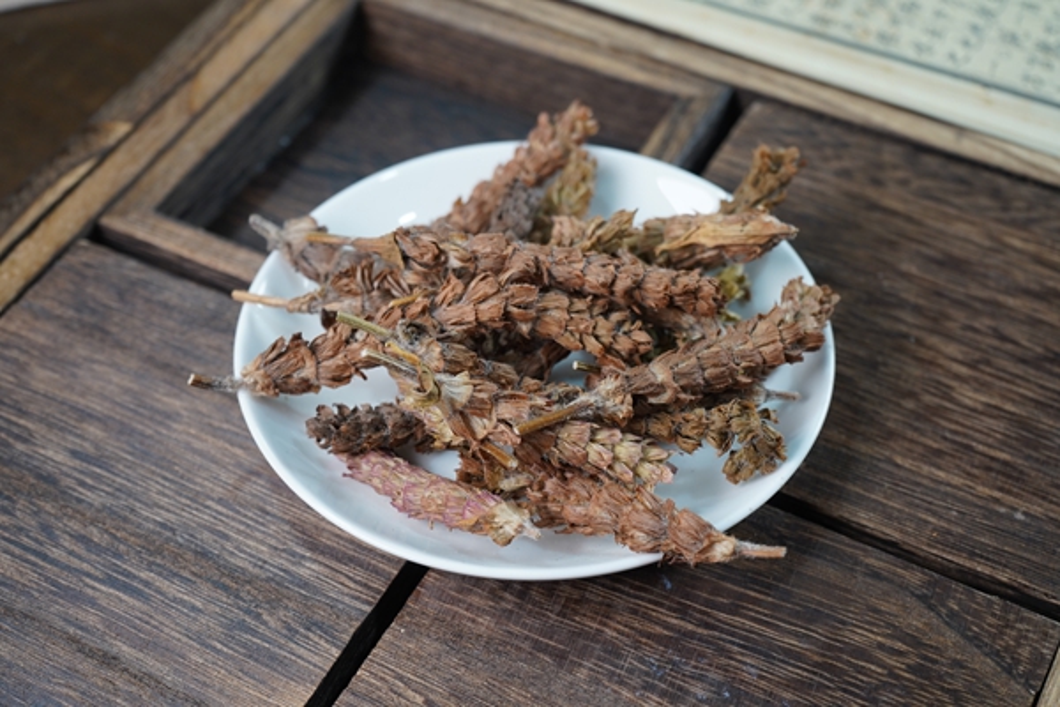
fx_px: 1619
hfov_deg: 36.2
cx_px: 530
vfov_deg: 24.6
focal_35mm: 55
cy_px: 354
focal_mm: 55
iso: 800
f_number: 7.1
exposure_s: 1/100
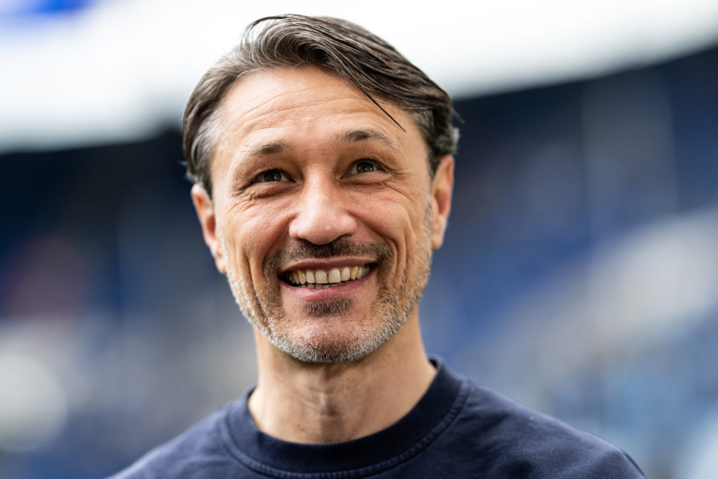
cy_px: 240
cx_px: 359
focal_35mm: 135
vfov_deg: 10.2
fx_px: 2693
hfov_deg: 15.2
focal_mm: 135
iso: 250
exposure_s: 1/1600
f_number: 1.8
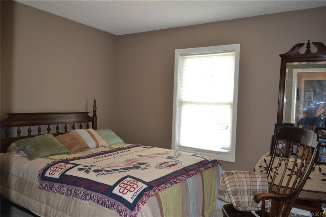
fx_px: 244
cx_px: 163
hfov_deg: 67.4
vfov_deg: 47.9
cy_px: 108
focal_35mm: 27
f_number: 4
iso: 400
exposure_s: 1/60
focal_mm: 18
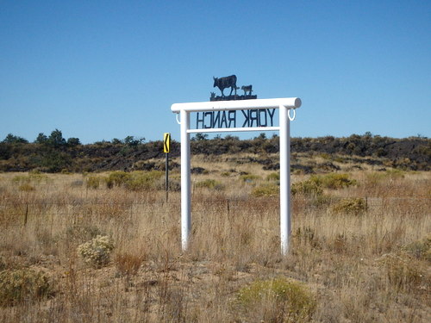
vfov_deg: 14.4
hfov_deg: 19.1
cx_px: 216
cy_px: 162
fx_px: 1282
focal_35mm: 103
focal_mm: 18.5
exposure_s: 1/400
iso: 400
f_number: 14
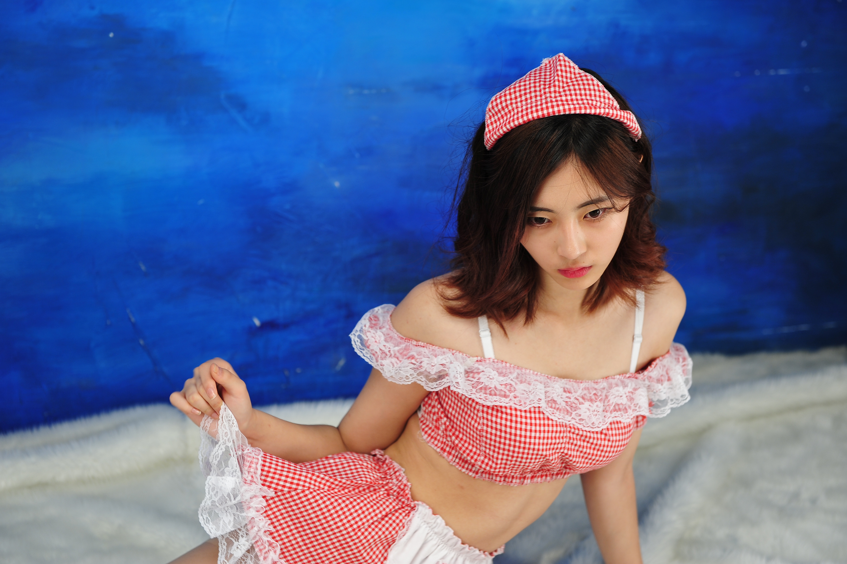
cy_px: 282
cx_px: 424
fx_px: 1458
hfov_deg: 32.4
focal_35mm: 62
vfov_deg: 21.9
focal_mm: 62
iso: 320
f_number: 4
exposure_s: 1/125
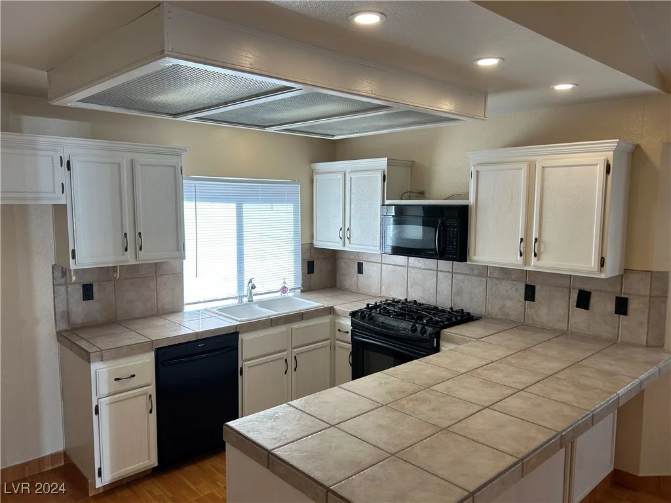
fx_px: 504
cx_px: 336
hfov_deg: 67.3
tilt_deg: -6.0
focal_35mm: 26
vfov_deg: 53.1
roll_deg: +0.0
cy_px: 252
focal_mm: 5.7
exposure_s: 1/214
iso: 40
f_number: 1.5
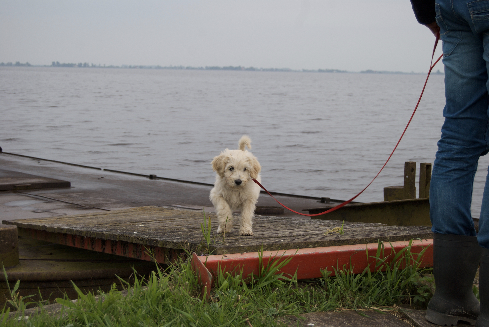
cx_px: 244
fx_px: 857
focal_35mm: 63
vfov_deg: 21.6
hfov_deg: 31.9
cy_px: 164
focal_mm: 42
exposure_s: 1/125
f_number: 5.6
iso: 160
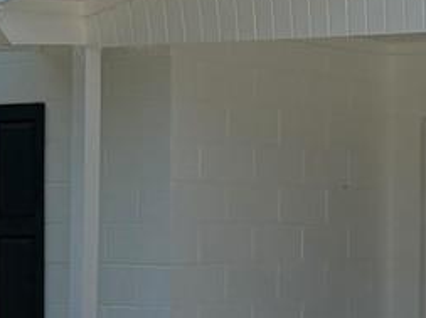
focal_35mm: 152
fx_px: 1868
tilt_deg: +0.5
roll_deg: +0.7
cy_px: 204
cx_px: 763
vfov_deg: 9.7
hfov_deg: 12.0
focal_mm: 6.76
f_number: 1.78
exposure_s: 1/3953
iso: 80
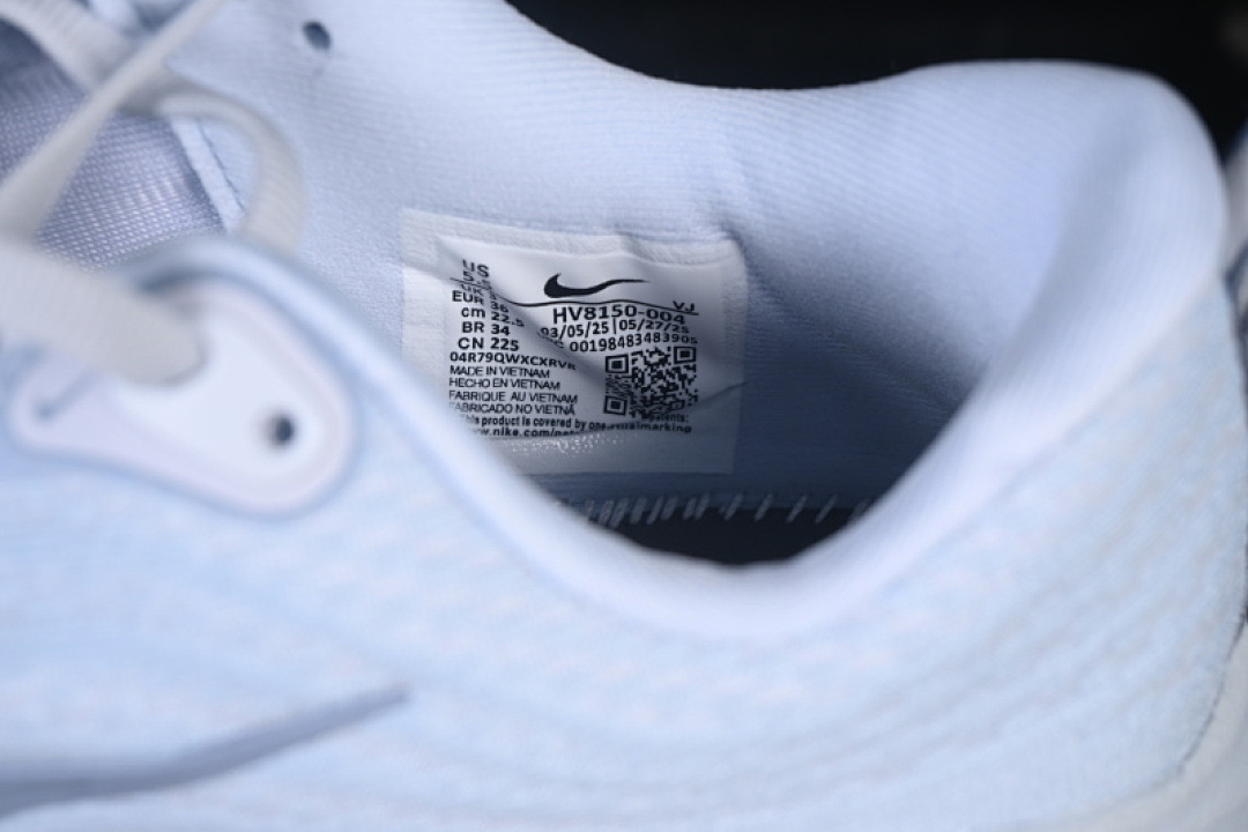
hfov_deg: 27.0
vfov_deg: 18.2
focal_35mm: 75
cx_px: 624
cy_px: 416
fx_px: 2600
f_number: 6.3
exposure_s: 1/80
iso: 160
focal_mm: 50
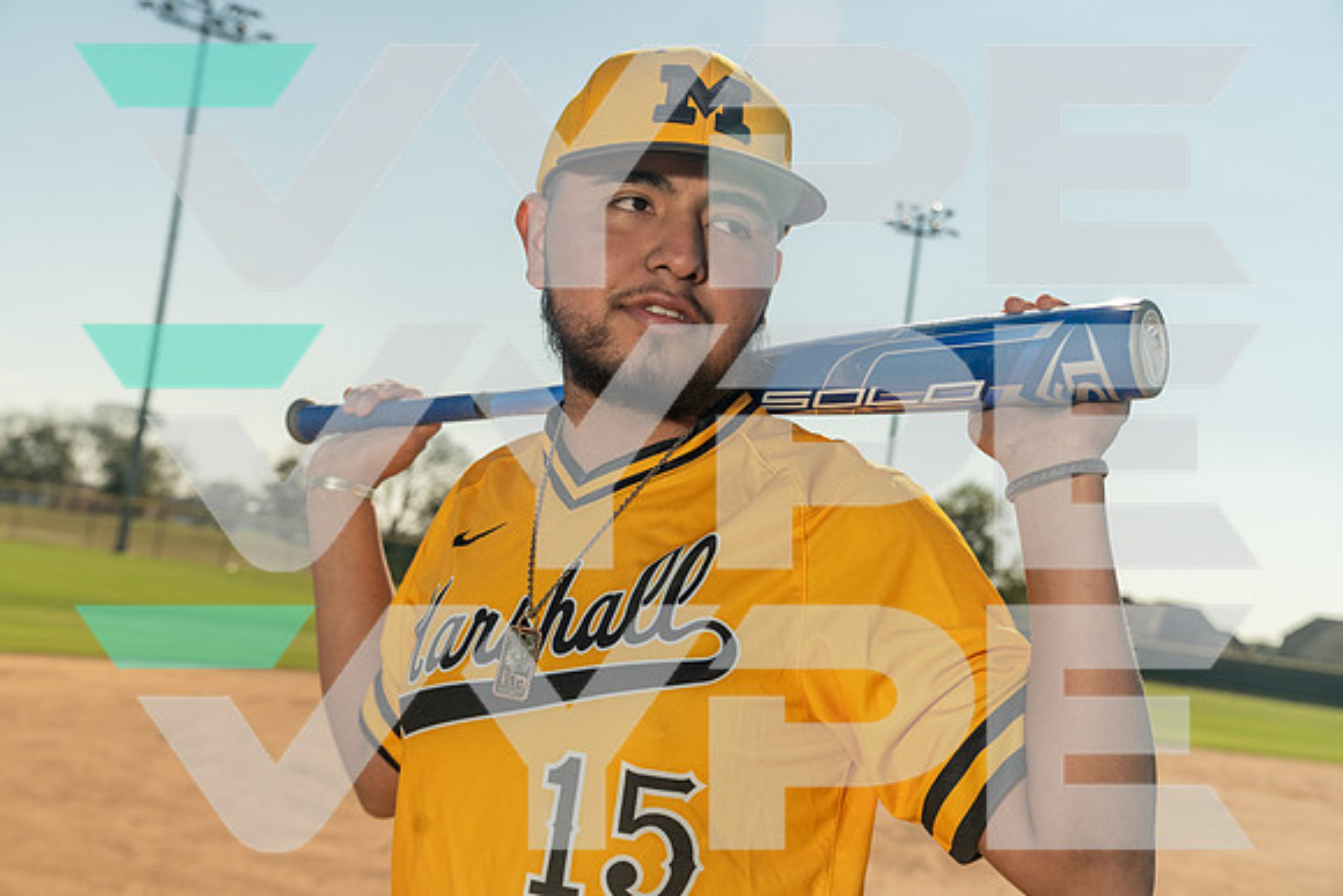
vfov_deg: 31.9
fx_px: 1567
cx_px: 672
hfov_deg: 46.4
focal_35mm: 42
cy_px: 448
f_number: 5.6
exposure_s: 1/200
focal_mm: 42
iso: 500
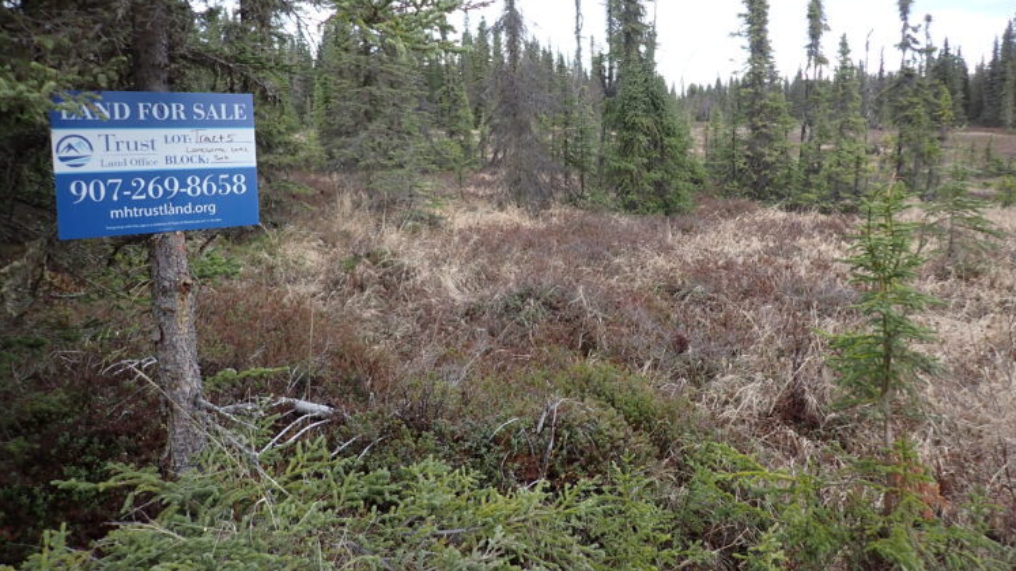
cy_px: 211
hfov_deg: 67.9
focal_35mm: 28
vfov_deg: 41.2
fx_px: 754
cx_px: 517
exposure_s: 1/160
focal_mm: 4.5
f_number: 2
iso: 100
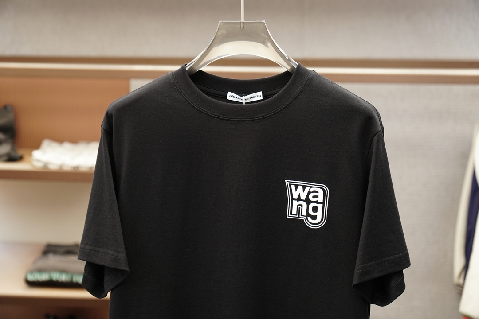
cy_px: 160
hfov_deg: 27.5
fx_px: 978
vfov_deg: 18.5
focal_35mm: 74
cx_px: 240
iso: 400
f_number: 3.5
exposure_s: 1/125
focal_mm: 49
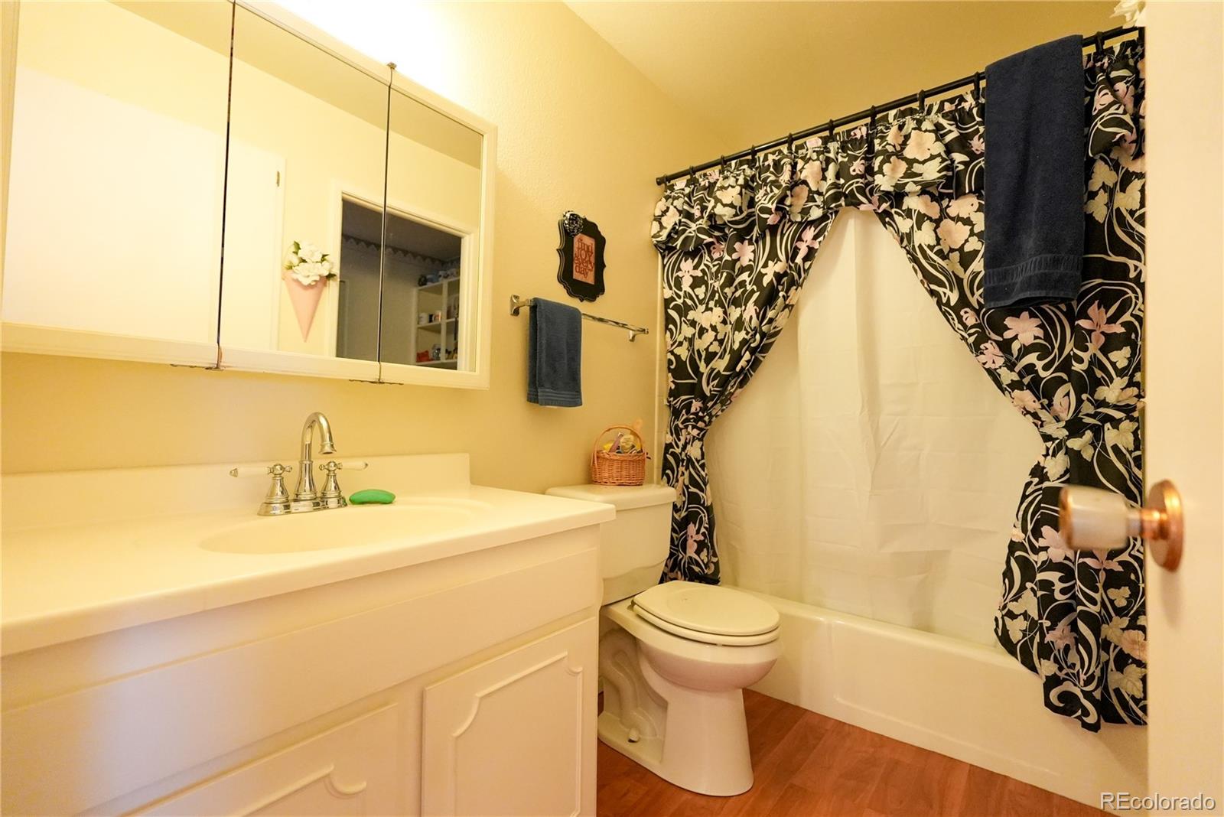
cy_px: 408
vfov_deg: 73.8
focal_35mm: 16
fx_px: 544
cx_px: 612
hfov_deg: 96.7
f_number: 4
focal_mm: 16
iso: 8000
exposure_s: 1/250
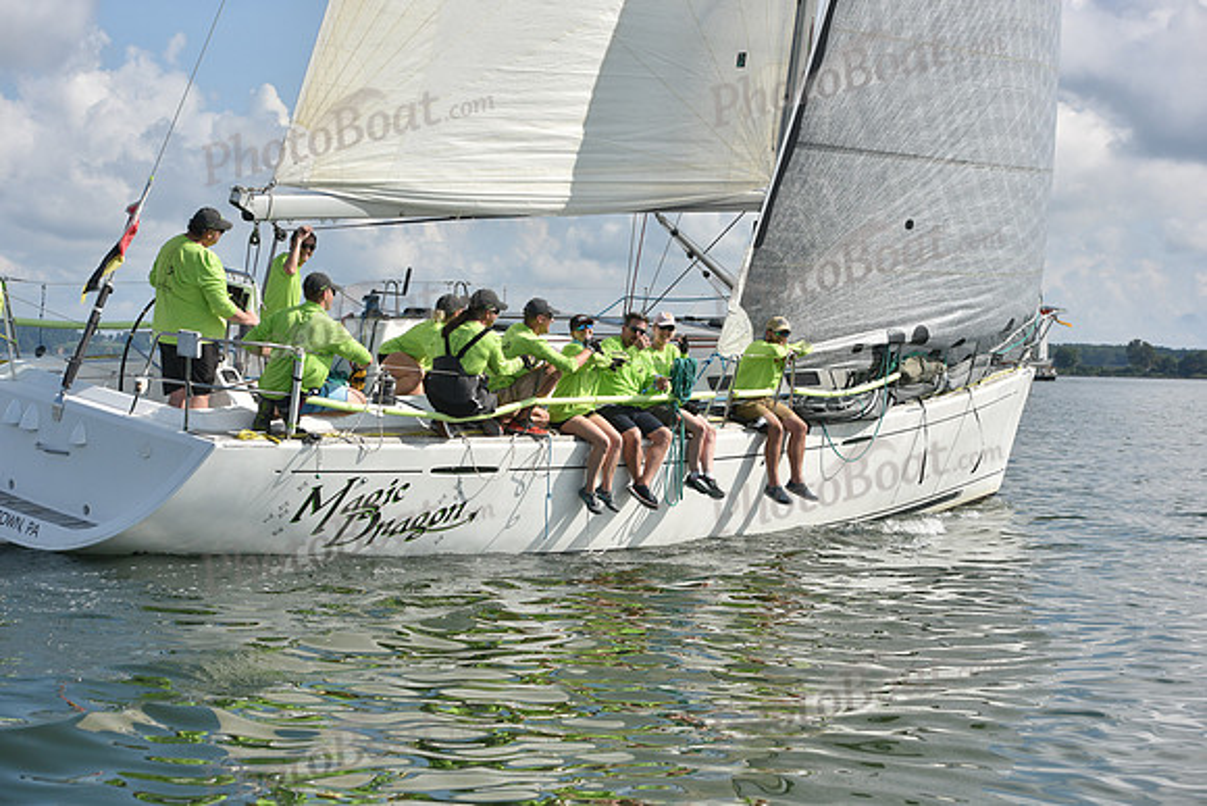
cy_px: 403
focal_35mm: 70
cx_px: 604
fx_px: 2347
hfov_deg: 28.8
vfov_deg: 19.5
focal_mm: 70
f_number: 6.3
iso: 320
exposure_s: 1/2000
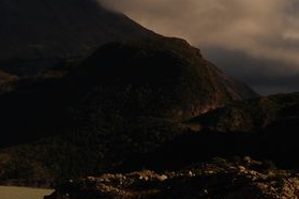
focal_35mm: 193
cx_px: -58
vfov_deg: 7.1
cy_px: -37
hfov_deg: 10.5
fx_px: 1601
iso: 100
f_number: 16
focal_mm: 35
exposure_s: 1/160
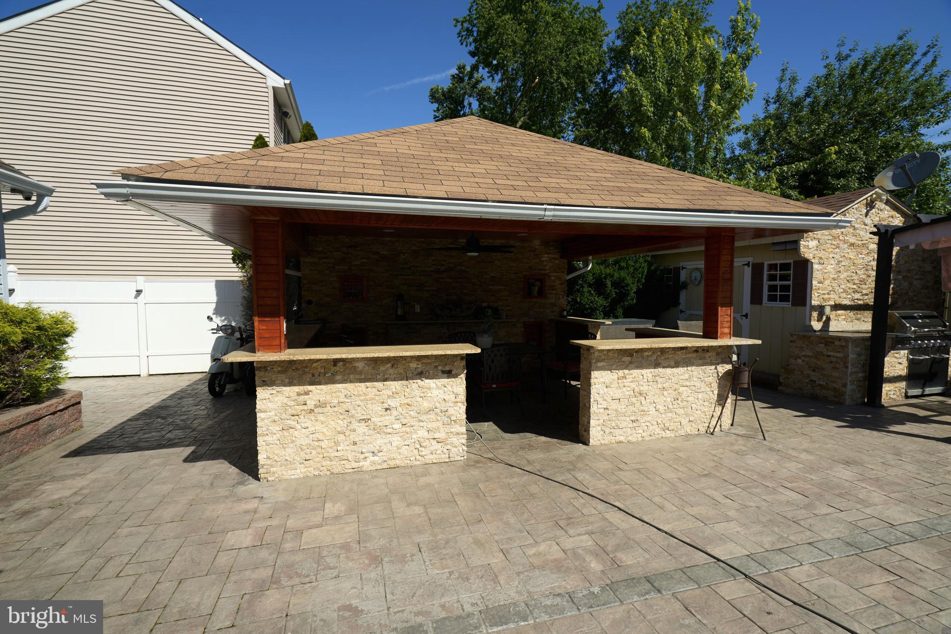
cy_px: 317
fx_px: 423
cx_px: 476
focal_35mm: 16
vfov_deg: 73.7
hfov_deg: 96.7
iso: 100
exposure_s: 1/250
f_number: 8
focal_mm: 16
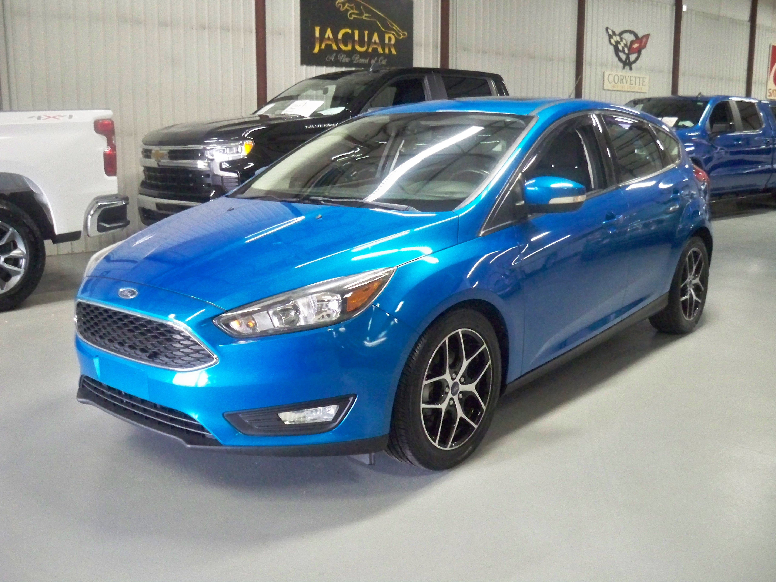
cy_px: 291
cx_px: 388
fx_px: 785
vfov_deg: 40.7
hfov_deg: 52.6
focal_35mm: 35
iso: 1000
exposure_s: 1/60
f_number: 3.1
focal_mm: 6.3
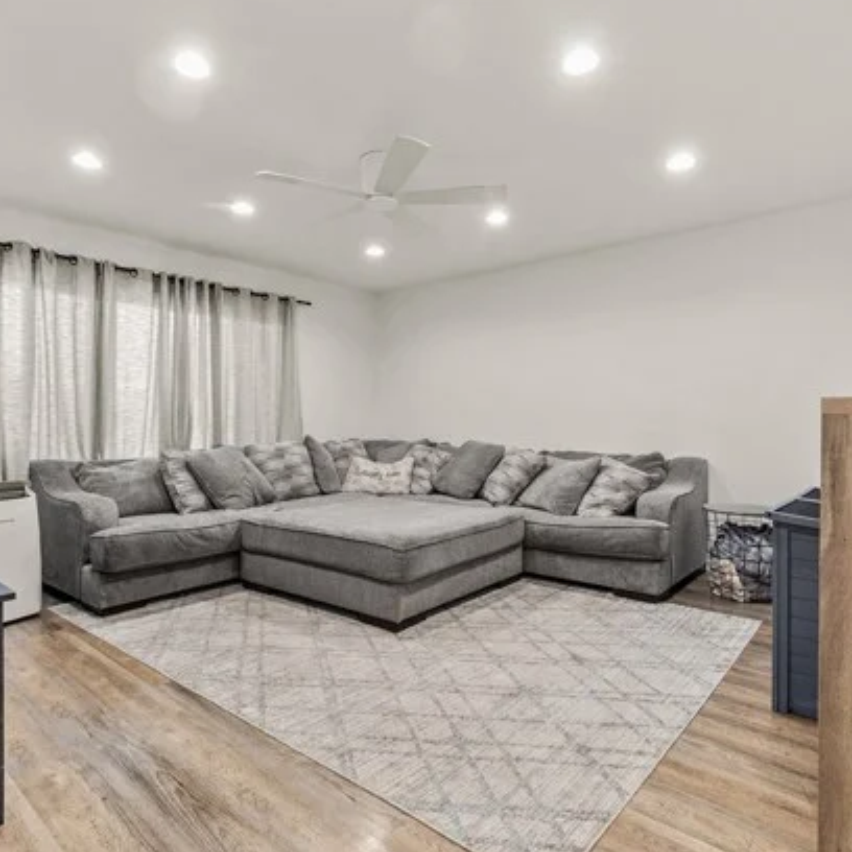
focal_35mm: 20
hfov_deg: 74.8
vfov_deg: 74.8
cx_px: 409
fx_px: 557
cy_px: 429
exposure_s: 1/2.5
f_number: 8
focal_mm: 10
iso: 400
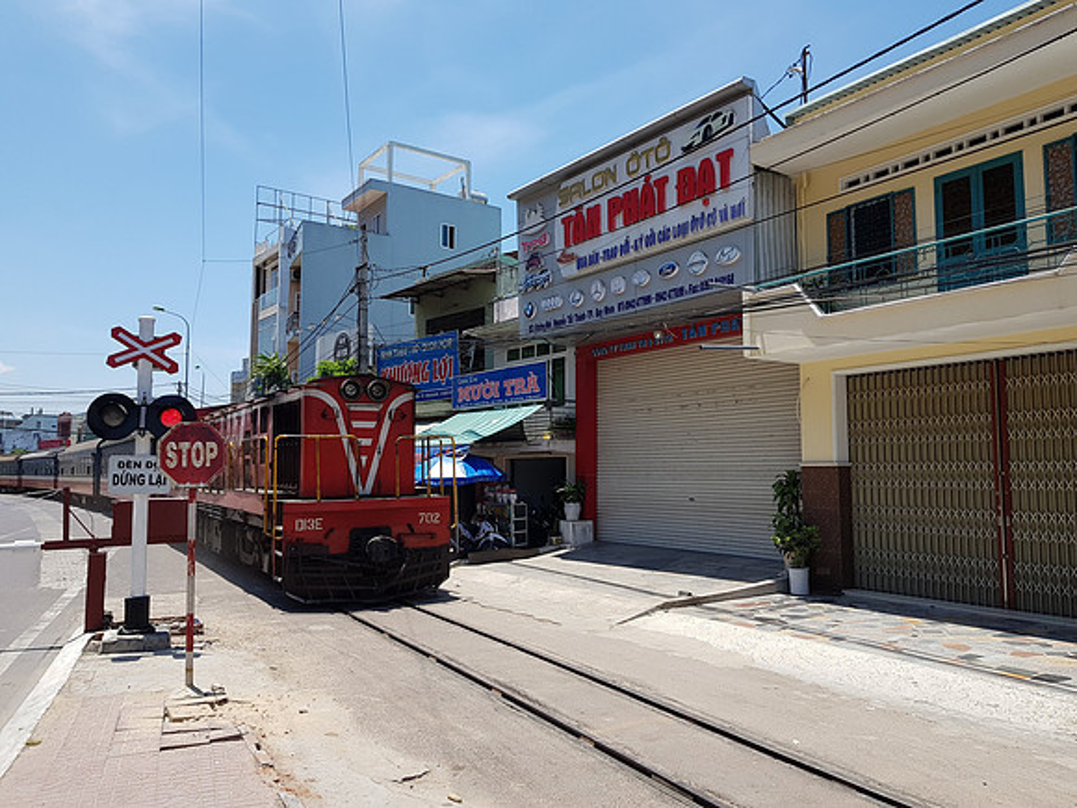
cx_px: 538
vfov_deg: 53.1
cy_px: 404
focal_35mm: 26
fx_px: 809
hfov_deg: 67.3
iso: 40
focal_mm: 4.2
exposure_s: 1/1740
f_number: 1.7
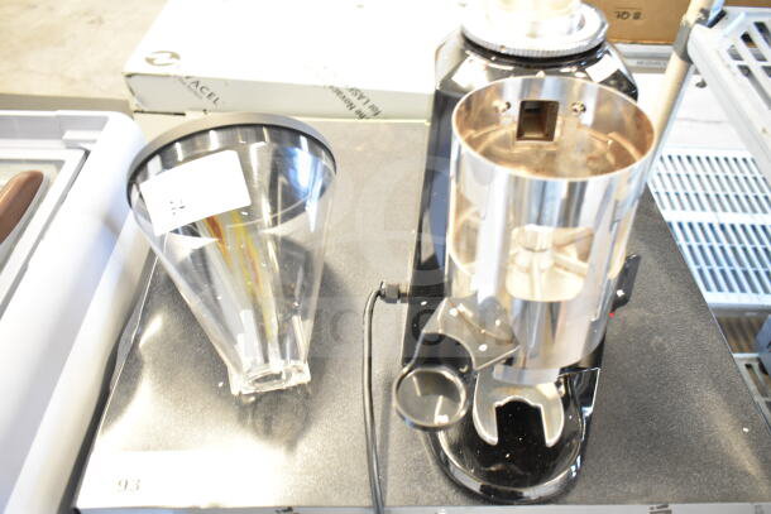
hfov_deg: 57.2
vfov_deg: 40.0
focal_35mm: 33
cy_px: 257
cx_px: 386
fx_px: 707
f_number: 3.8
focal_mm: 22
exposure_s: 1/30
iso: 2000
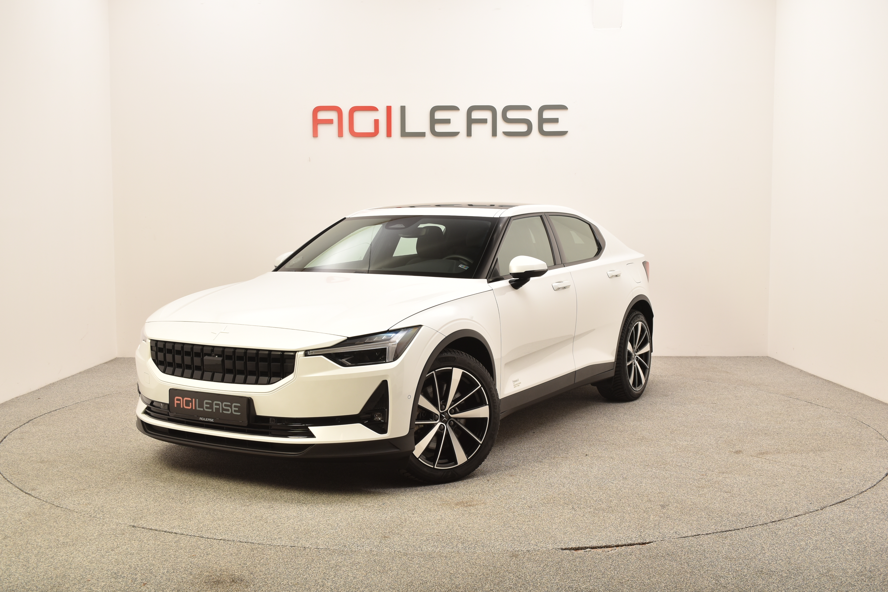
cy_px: 296
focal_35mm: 39
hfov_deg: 49.5
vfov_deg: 34.2
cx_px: 444
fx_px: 962
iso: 100
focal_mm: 26
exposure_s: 1/200
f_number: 8
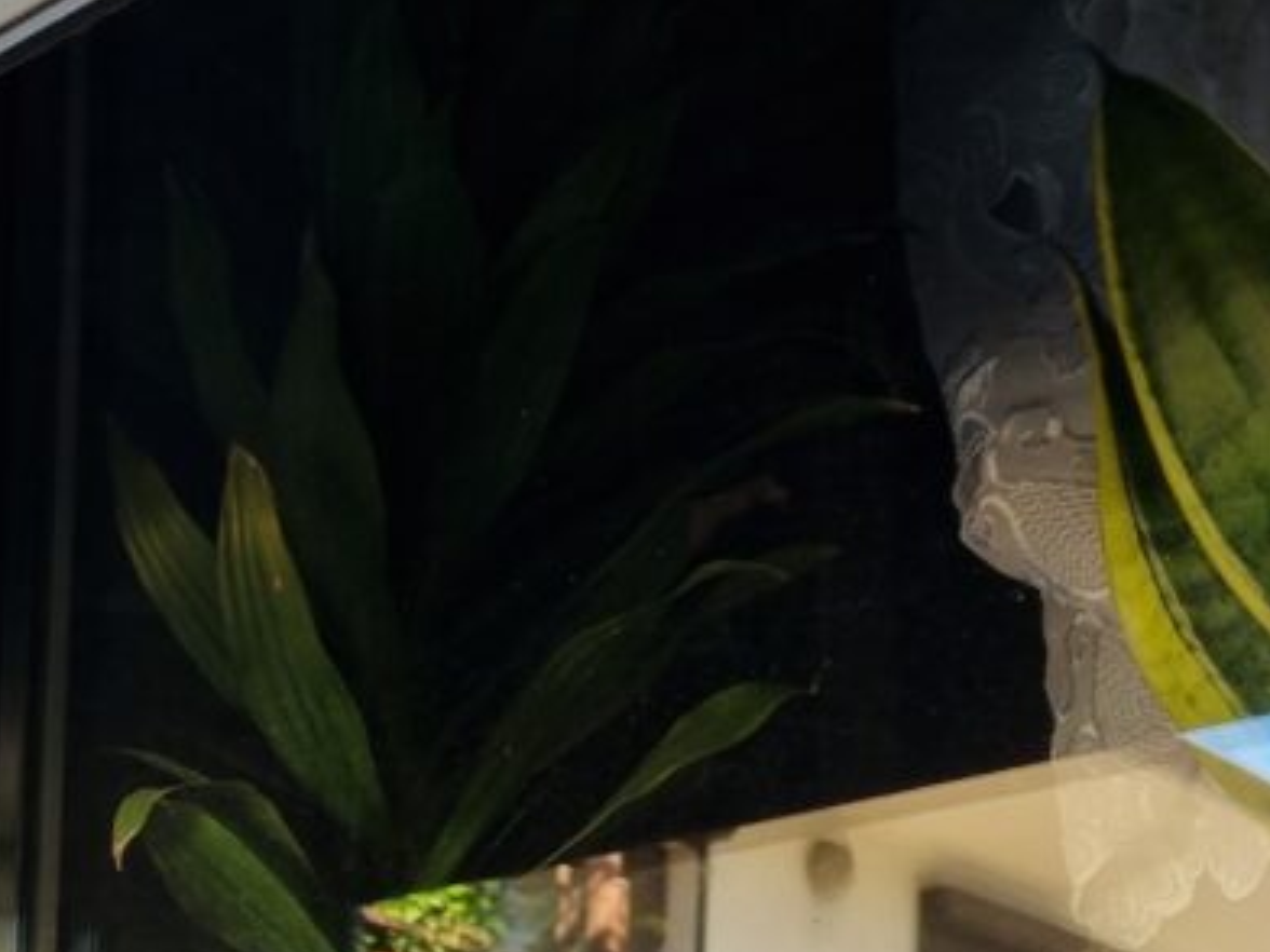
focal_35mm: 68
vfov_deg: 19.9
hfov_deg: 27.3
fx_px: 2495
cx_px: 81
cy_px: 1235
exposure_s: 1/137
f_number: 1.8
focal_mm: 5.4
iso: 50
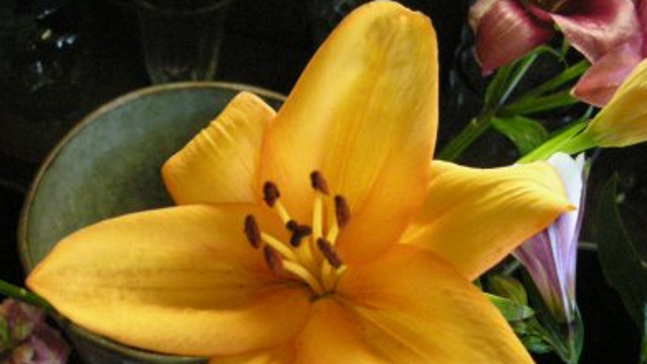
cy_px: 237
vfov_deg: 30.3
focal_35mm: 39
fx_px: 669
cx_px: 328
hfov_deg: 51.6
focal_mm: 5.8
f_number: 2.8
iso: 800
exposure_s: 1/62.7
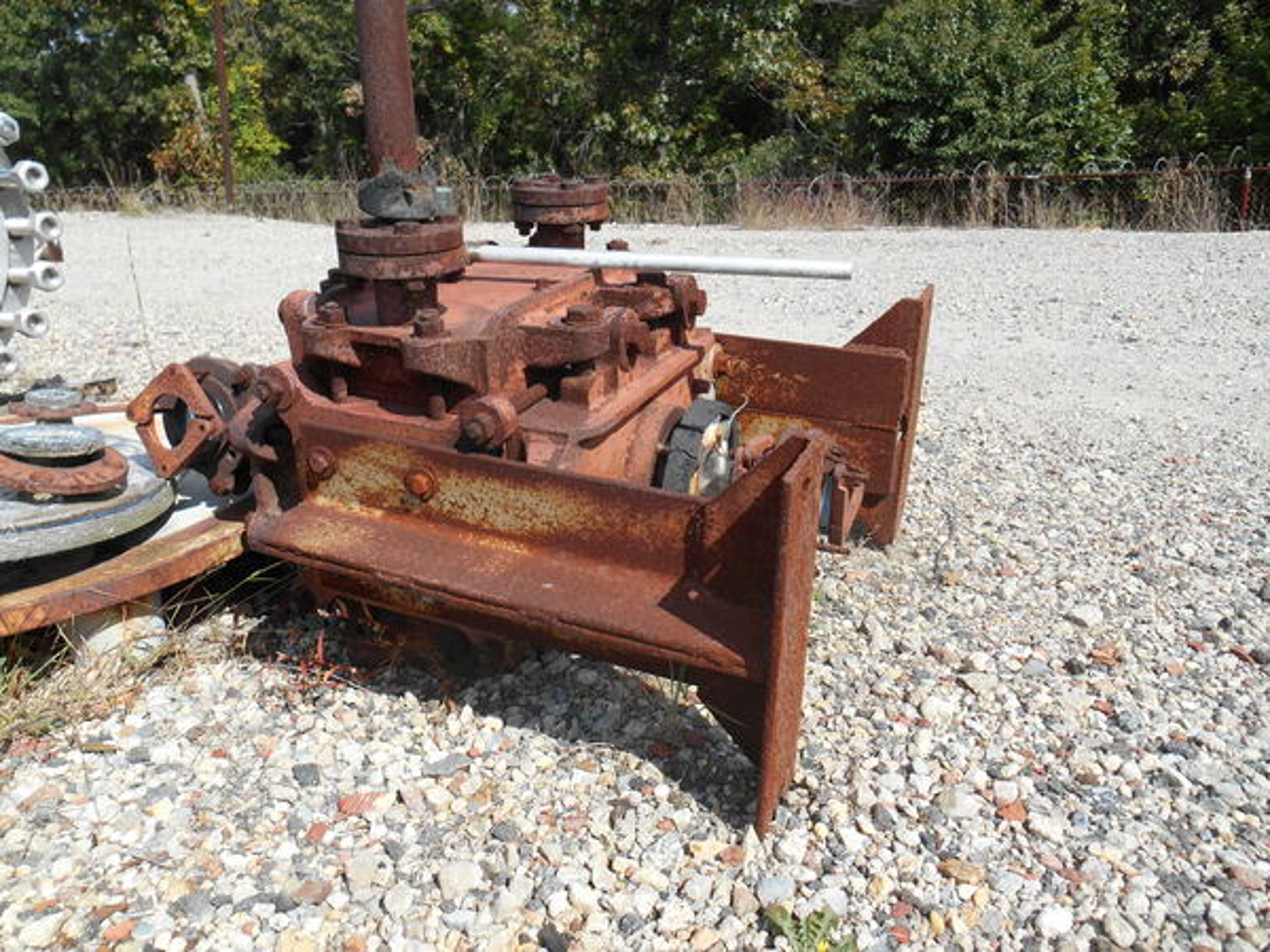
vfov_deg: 53.1
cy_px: 476
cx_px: 635
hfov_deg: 67.3
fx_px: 954
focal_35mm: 26
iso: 80
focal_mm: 4.7
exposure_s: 1/640
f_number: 3.4
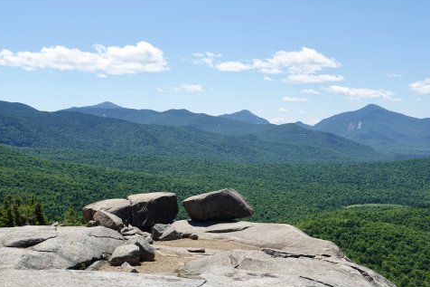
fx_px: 537
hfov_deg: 43.6
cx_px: 193
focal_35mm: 45
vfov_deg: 29.8
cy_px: 135
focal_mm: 12.96
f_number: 9
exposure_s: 1/160
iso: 100
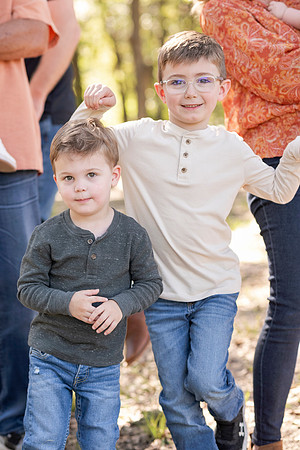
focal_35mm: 85
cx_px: 150
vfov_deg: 23.9
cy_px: 225
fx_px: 1062
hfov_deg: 16.1
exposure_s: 1/500
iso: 640
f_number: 3.2
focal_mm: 85
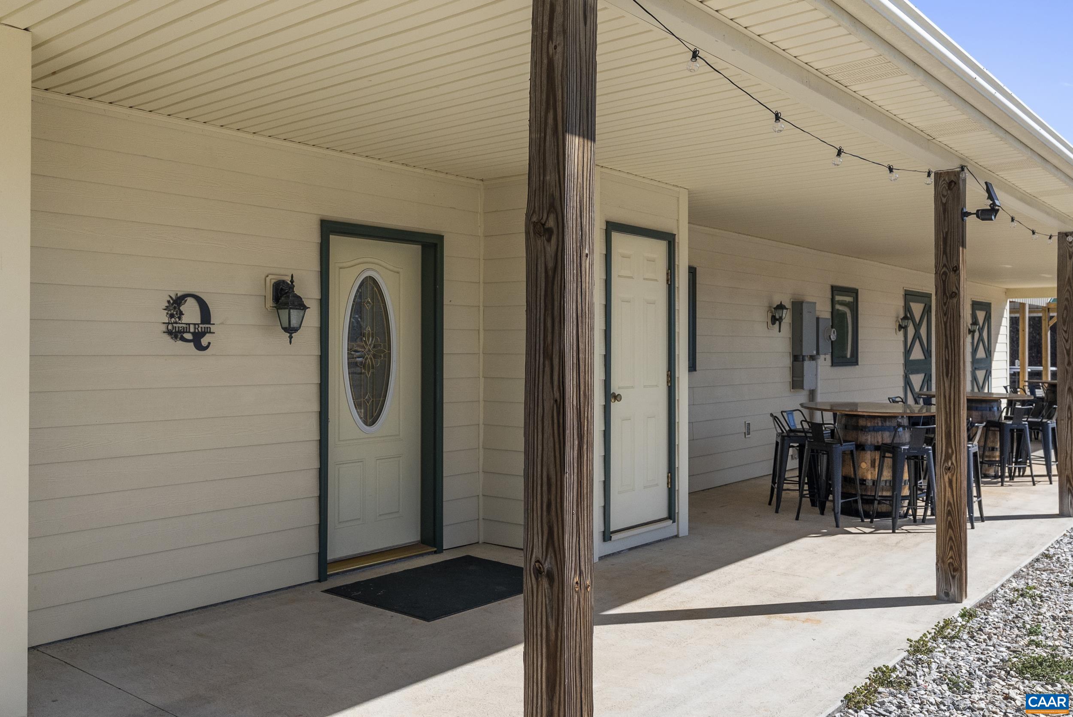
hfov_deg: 60.3
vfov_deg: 42.4
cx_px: 536
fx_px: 924
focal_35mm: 31
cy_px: 358
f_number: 7.1
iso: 1600
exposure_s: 1/2500
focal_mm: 31
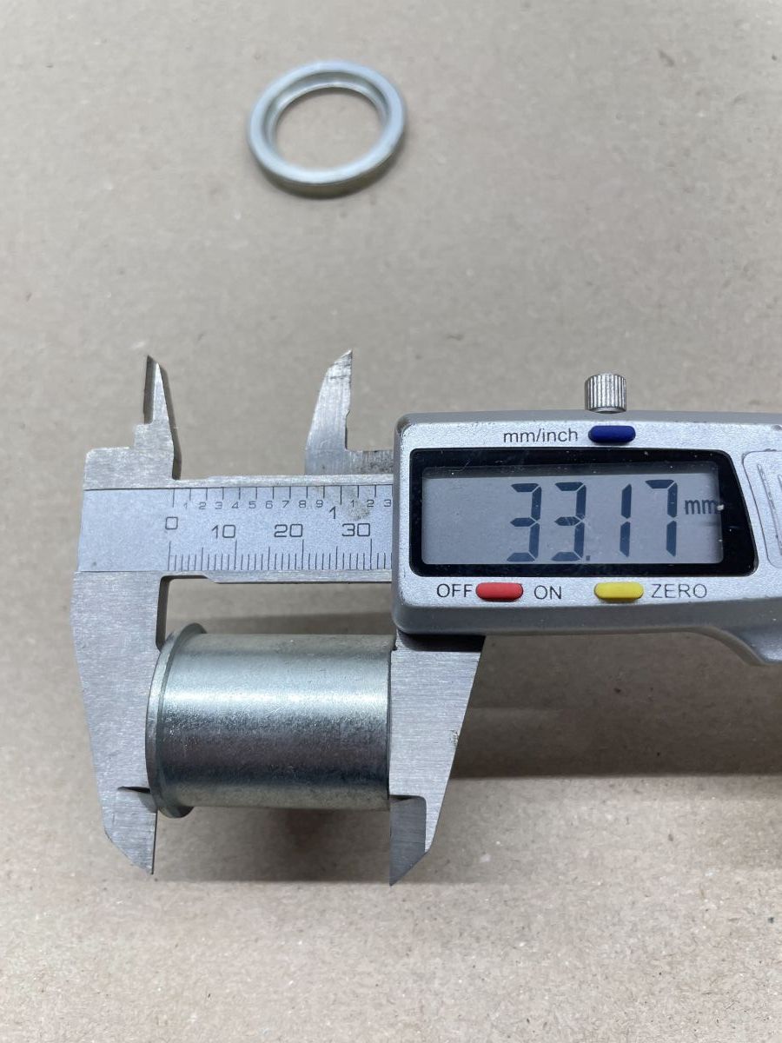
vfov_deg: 67.3
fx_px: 783
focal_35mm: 26
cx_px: 391
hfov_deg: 53.1
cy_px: 522
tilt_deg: -68.6
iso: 64
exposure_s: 1/100
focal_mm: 4.2
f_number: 1.6
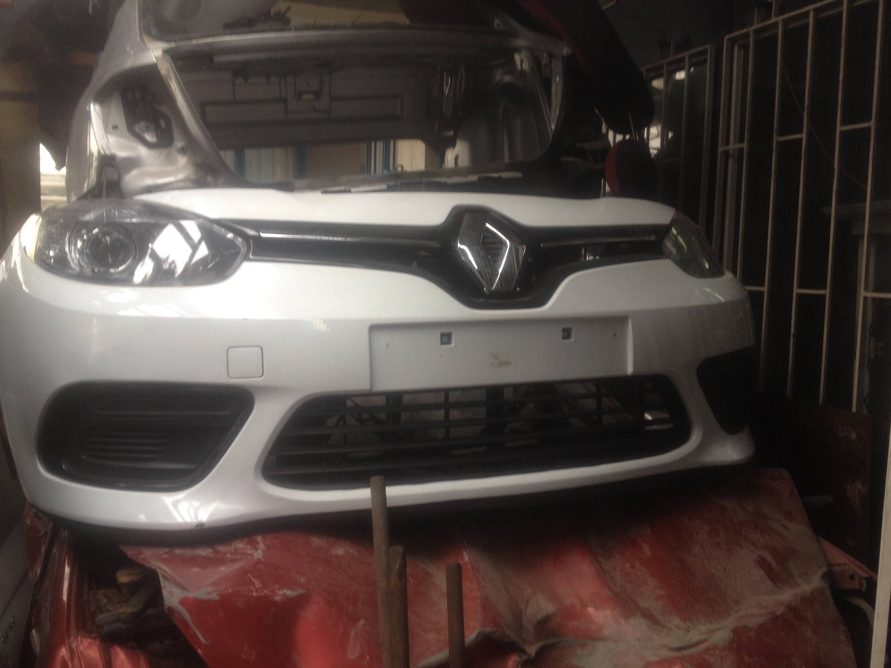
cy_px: 334
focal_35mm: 35
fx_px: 901
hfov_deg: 52.6
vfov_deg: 40.7
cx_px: 446
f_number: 2.4
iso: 64
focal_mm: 4.28
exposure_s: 1/40
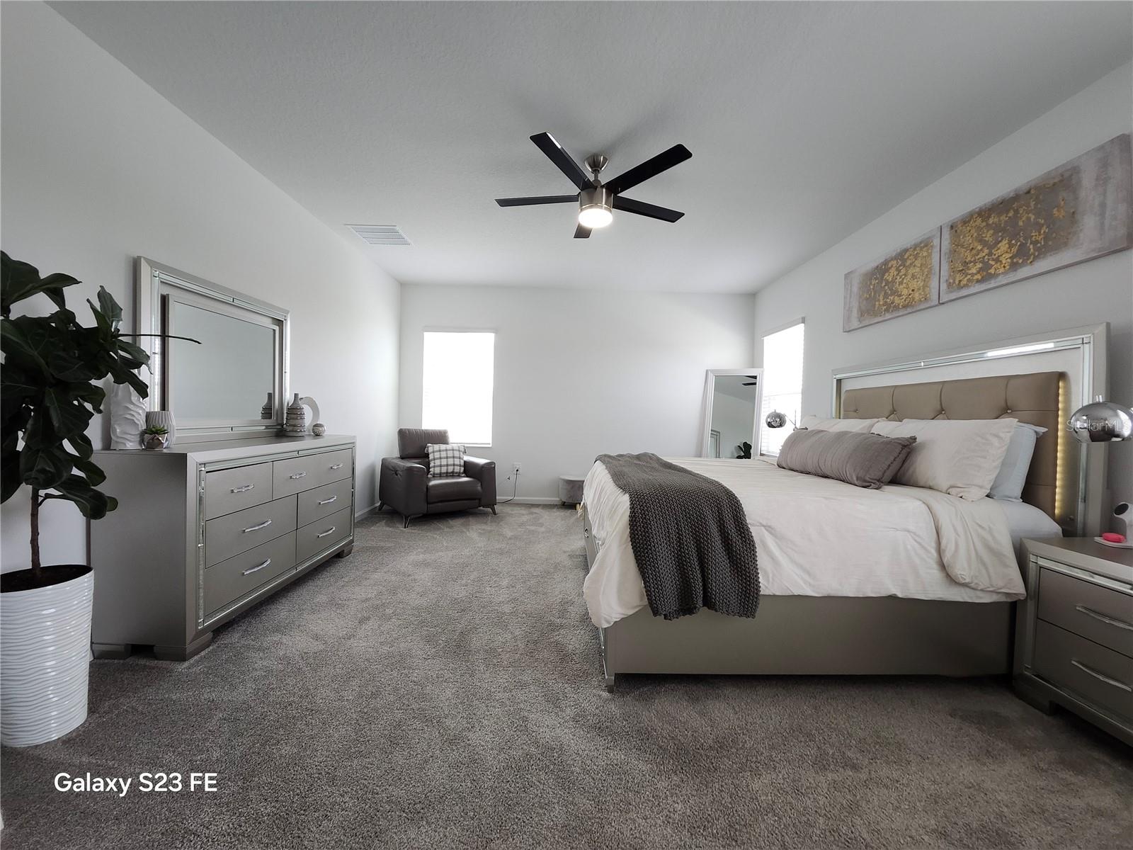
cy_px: 425
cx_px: 566
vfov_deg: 89.9
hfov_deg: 106.2
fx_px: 425
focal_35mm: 13
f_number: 2.2
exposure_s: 1/60
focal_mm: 1.74
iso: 80
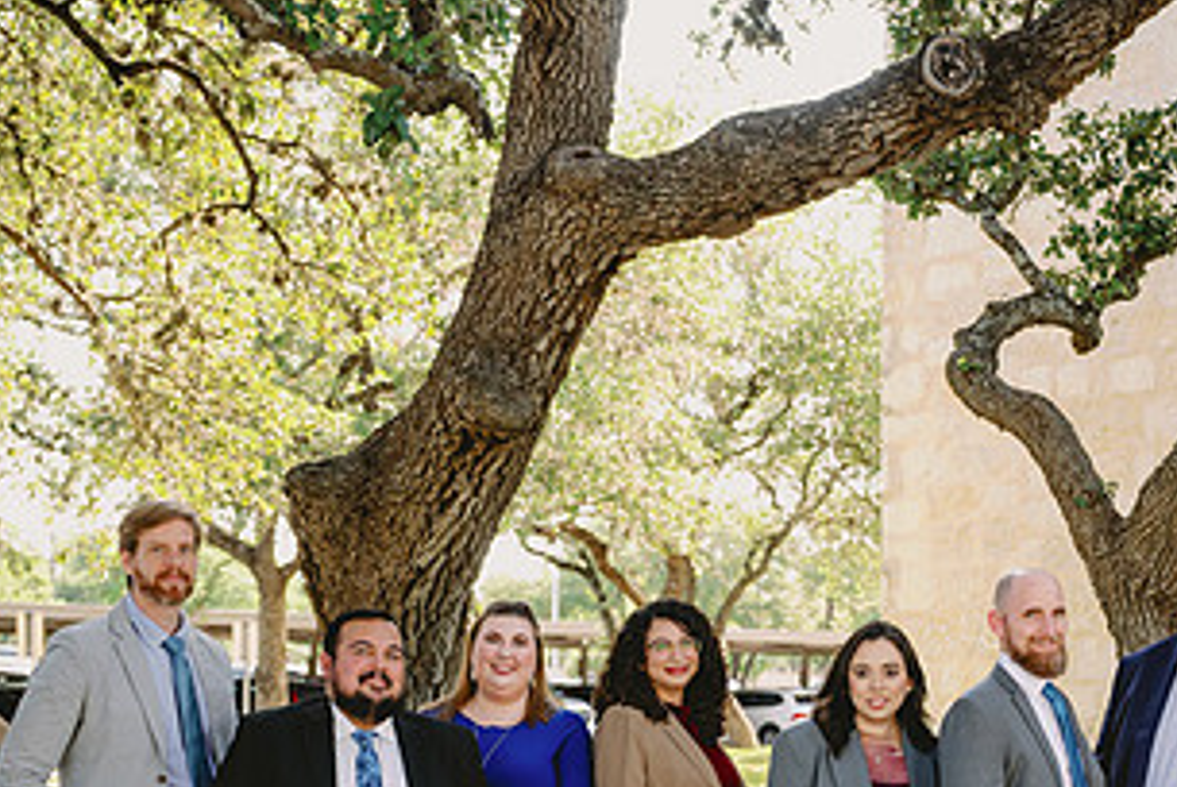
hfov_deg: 26.5
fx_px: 2487
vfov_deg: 17.7
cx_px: 772
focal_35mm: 76
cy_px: 739
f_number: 3.5
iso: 200
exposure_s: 1/160
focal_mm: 40
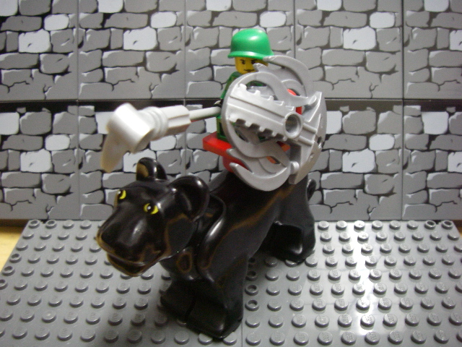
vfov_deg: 37.7
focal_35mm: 38
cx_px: 231
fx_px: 507
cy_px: 174
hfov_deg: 49.0
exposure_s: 1/4
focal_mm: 6.3
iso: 320
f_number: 3.3
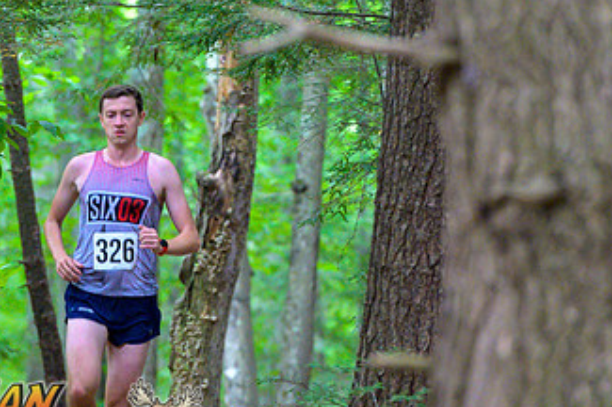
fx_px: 6063
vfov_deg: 3.8
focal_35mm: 357
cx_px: 326
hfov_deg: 5.8
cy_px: 207
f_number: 4
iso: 8000
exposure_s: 1/200
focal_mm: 200
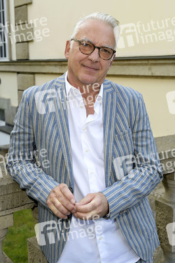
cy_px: 132
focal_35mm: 44
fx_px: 321
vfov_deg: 44.5
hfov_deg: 30.5
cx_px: 88
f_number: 5.6
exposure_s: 1/125
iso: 1250
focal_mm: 44
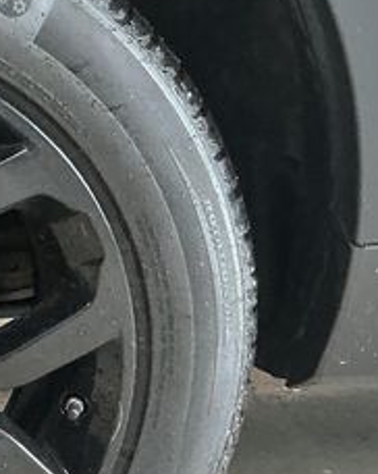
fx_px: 1344
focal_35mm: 96
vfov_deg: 19.5
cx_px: -258
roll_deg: +3.9
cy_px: 459
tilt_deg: -21.2
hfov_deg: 14.5
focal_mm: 3
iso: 125
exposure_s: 1/60
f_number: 1.8
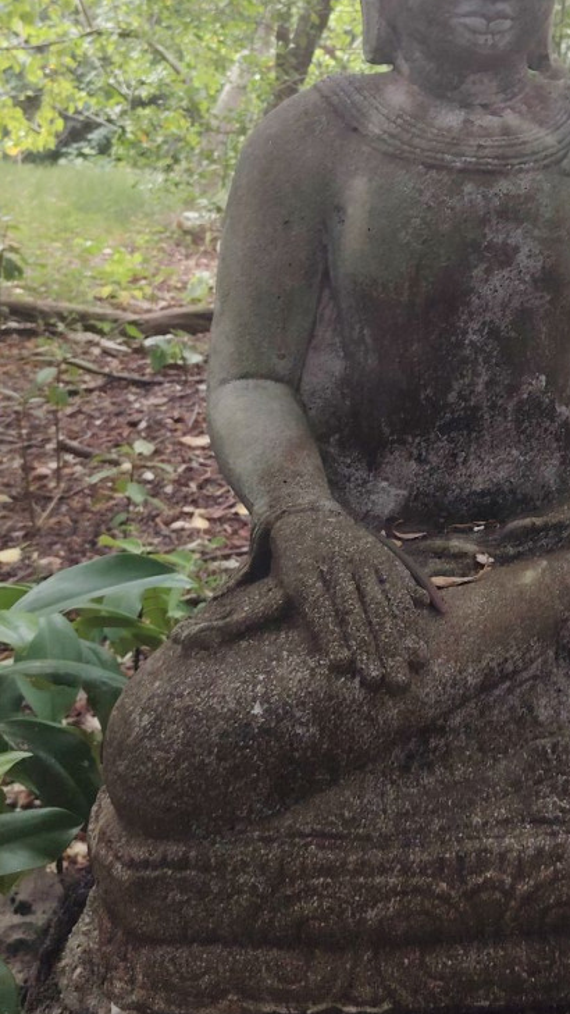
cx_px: 559
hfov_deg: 22.3
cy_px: 328
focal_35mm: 52
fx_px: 1397
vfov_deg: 39.3
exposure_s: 1/900
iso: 663
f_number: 1.75
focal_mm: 5.25
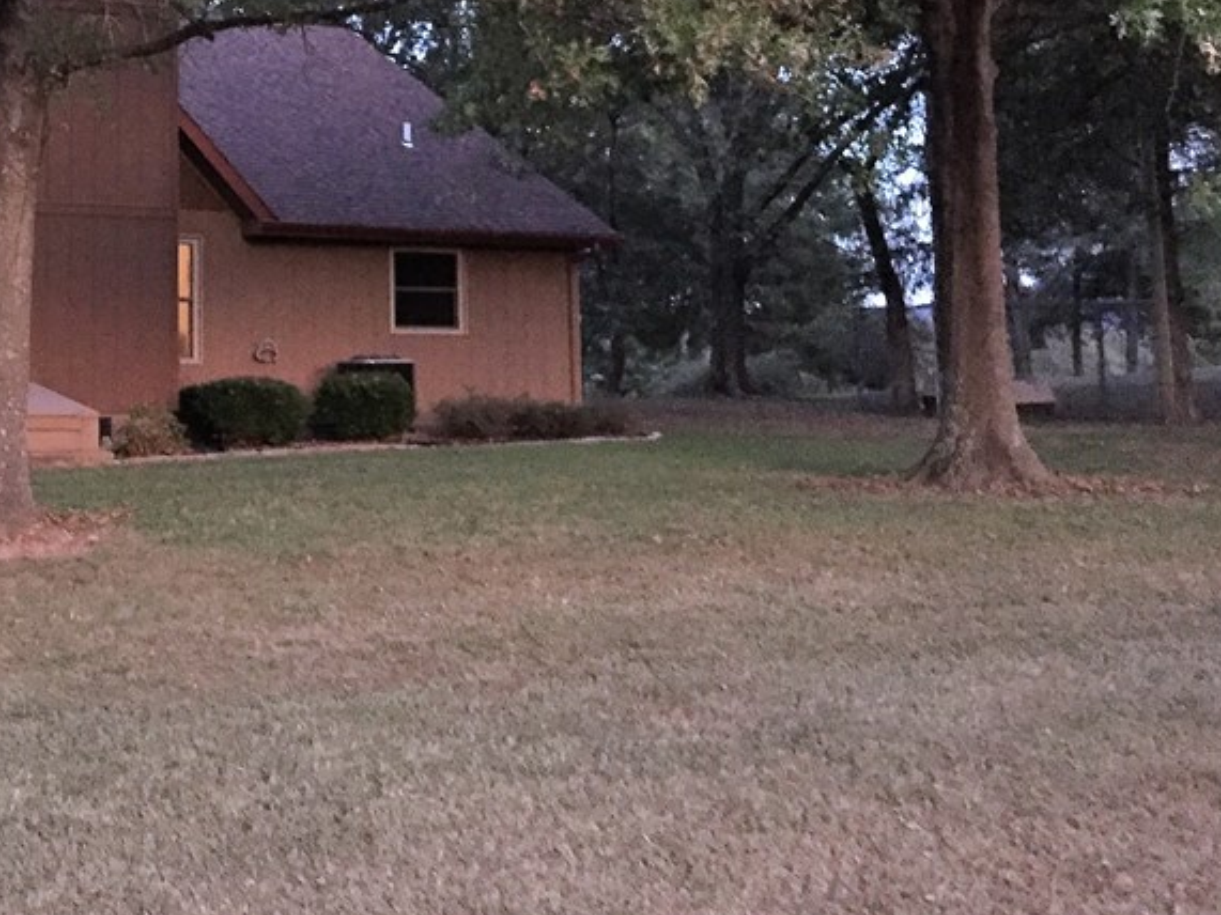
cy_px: 160
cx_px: 145
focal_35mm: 52
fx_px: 1834
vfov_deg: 27.4
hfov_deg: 34.9
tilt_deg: +5.6
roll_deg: -0.5
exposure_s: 1/15
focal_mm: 4.15
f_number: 2.2
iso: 800
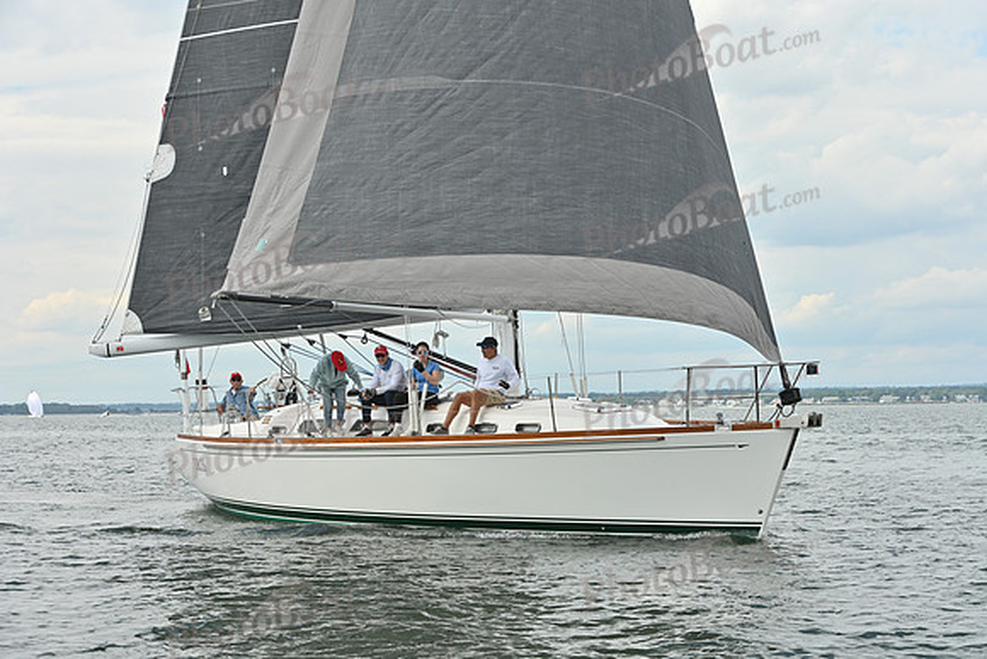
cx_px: 494
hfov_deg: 25.4
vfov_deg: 17.1
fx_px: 2194
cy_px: 330
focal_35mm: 80
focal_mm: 80
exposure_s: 1/1250
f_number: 8
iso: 320
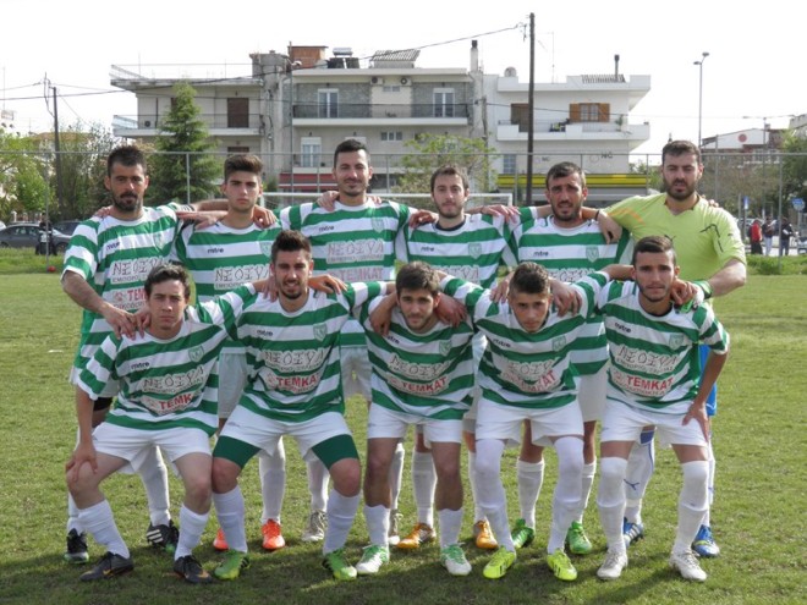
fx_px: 1445
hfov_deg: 31.2
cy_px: 302
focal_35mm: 62
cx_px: 404
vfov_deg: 23.7
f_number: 6
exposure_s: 1/160
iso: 50
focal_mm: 11.2
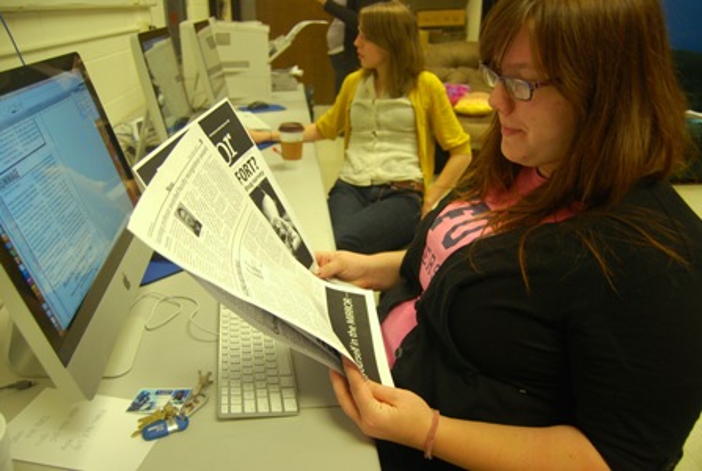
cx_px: 351
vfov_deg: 48.1
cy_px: 236
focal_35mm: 27
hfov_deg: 67.3
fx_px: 528
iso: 250
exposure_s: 1/30
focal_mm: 18
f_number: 3.5
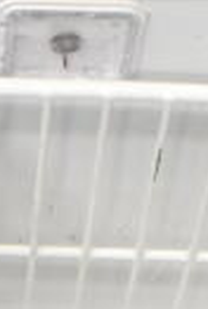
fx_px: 1983
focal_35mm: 230
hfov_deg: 6.0
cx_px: -35
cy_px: 491
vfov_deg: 8.7
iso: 1600
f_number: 4
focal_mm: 22
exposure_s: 1/60
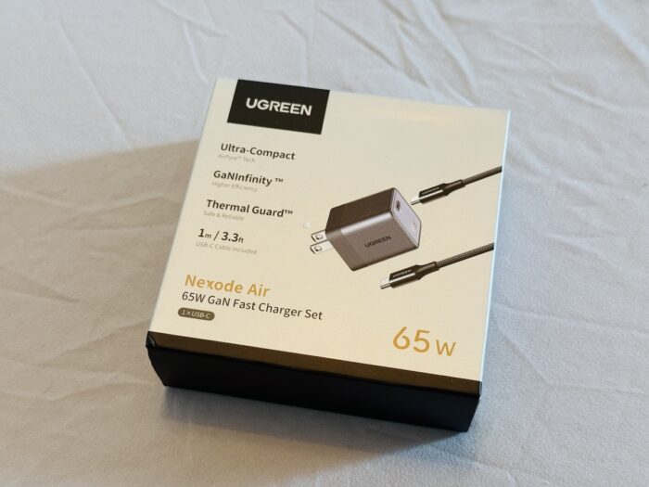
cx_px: 324
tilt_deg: -63.3
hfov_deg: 39.7
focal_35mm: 48
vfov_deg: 30.3
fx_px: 900
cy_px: 244
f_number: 1.78
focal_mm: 6.76
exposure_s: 1/60
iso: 160
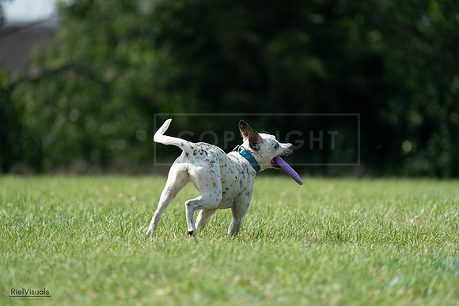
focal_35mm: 467
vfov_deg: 2.9
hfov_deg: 4.4
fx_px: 5955
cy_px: 153
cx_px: 230
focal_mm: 467
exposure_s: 1/4000
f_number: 6.3
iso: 1250
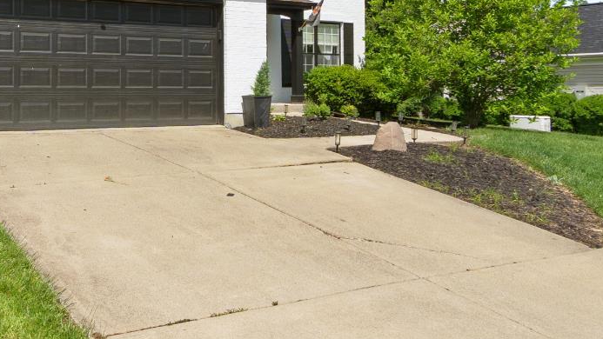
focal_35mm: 34
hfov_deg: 53.9
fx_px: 544
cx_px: 117
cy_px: 17
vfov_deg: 32.4
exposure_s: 1/250
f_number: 8
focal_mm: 10
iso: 400
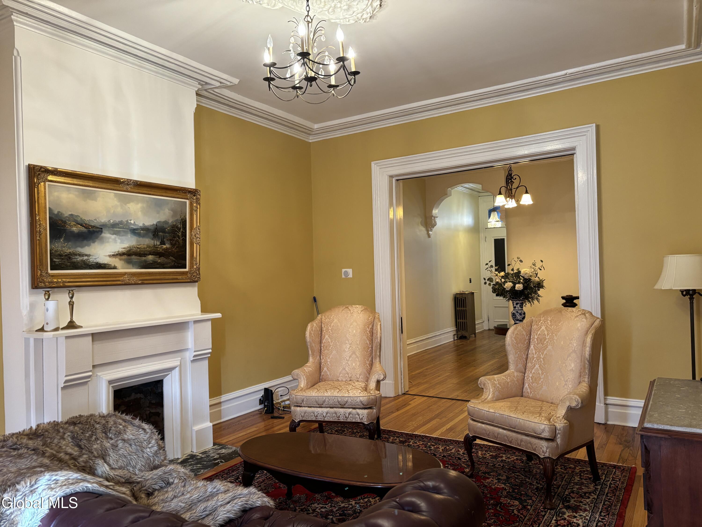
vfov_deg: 53.1
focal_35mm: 26
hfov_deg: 67.3
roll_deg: +1.4
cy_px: 264
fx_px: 527
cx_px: 351
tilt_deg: +0.1
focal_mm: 5.96
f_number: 1.6
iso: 200
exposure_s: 1/60
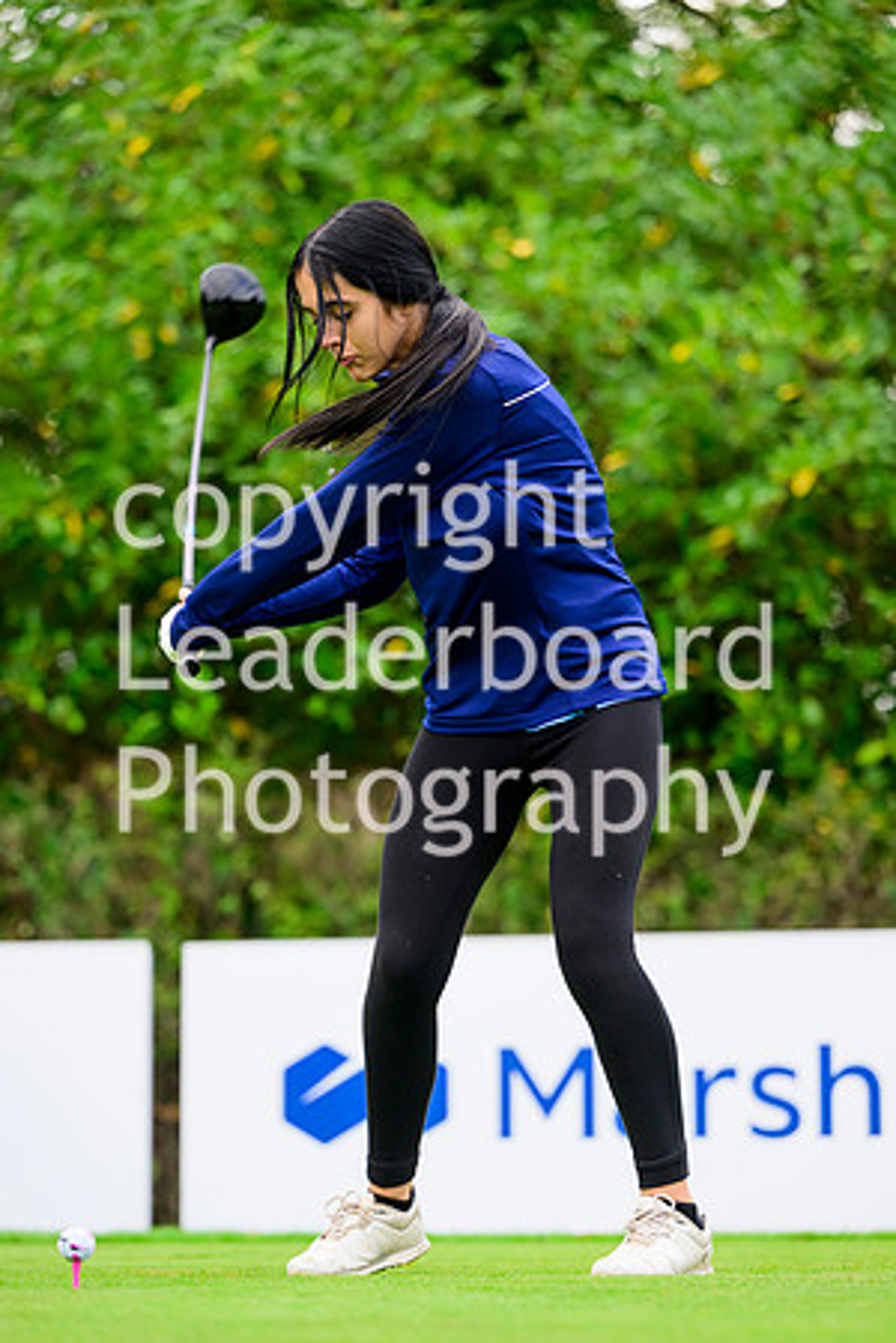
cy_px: 672
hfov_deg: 11.9
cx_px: 448
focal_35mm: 115
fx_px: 4293
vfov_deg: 17.8
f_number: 3.2
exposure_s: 1/2000
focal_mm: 115
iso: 1250
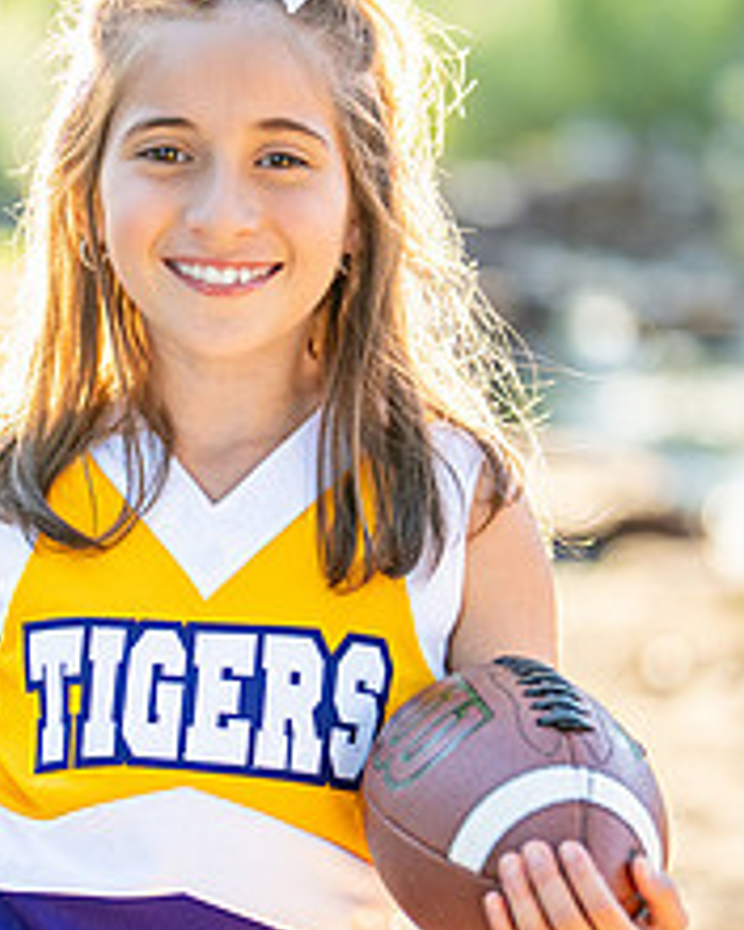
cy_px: 523
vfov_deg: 12.8
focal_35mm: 151
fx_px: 4156
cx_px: 200
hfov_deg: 10.2
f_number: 1.2
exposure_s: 1/800
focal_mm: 50
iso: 250
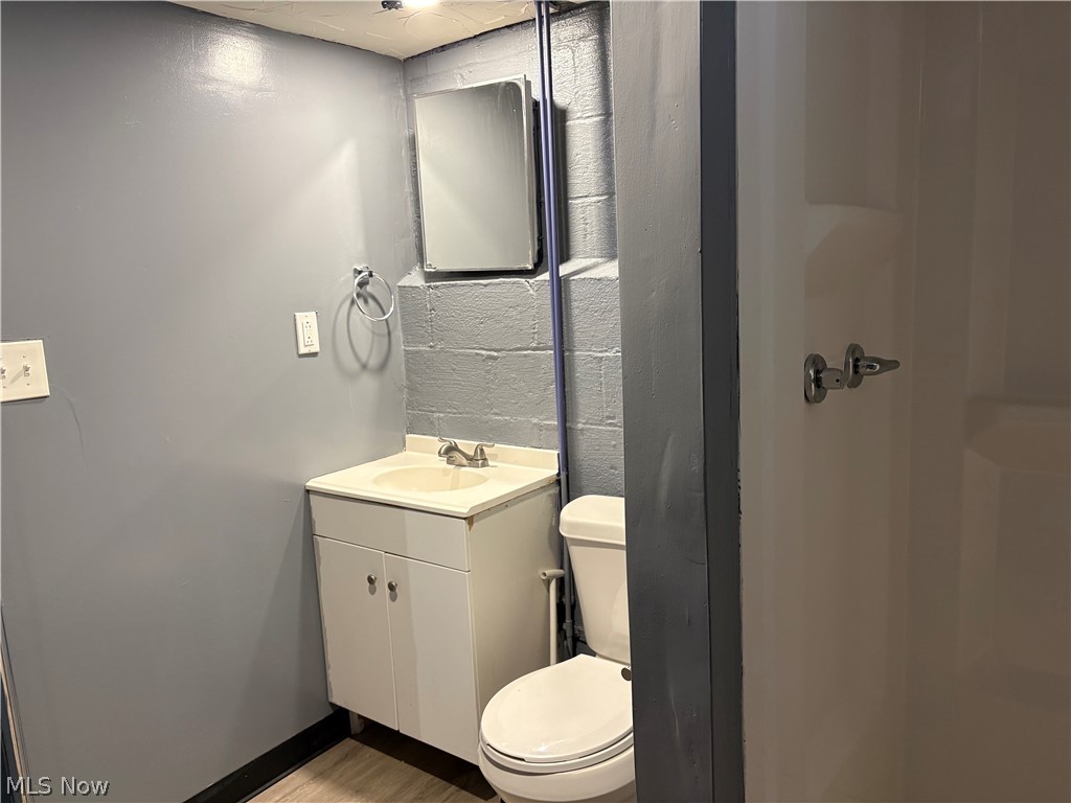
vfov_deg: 53.1
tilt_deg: -8.9
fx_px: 804
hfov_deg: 67.3
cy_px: 402
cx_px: 536
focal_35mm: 26
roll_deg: +3.2
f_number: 1.6
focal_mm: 5.96
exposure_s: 1/60
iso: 200
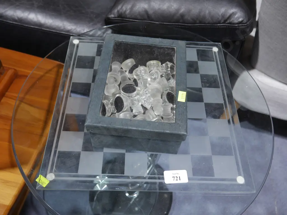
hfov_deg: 60.0
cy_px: 108
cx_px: 144
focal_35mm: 30
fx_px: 249
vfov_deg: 46.8
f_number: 3.6
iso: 400
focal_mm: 15
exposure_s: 1/60
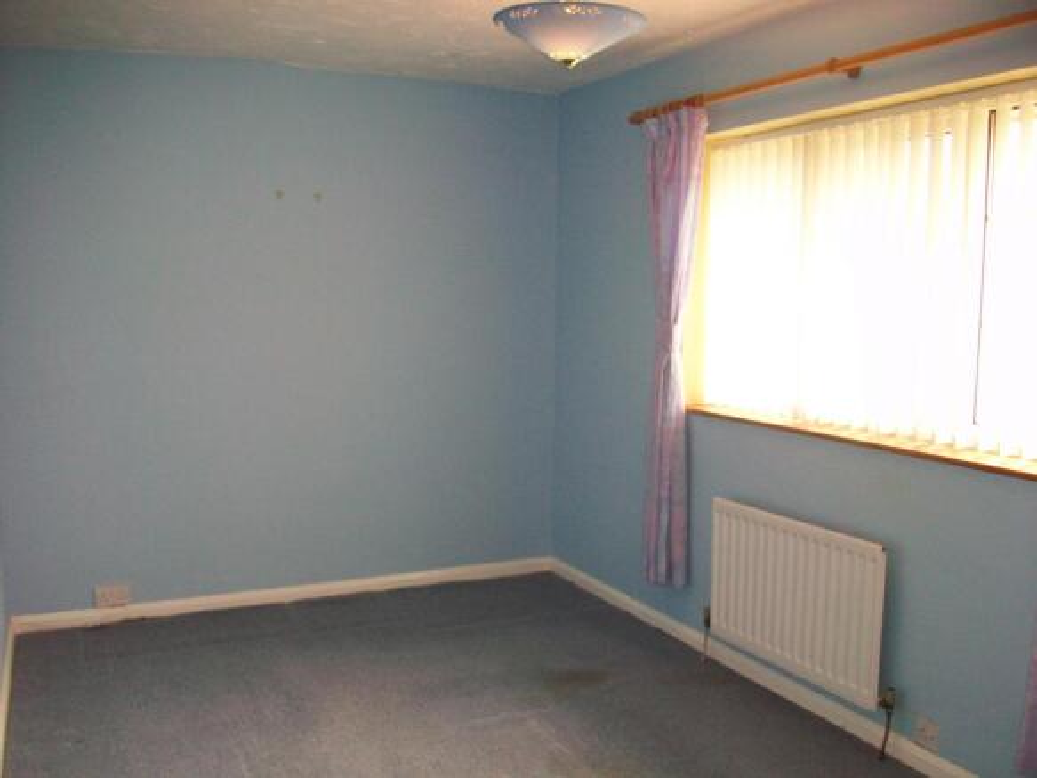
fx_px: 958
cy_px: 389
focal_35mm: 32
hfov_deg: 56.8
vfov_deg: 44.1
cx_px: 518
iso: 120
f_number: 2.8
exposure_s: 1/50
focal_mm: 5.7
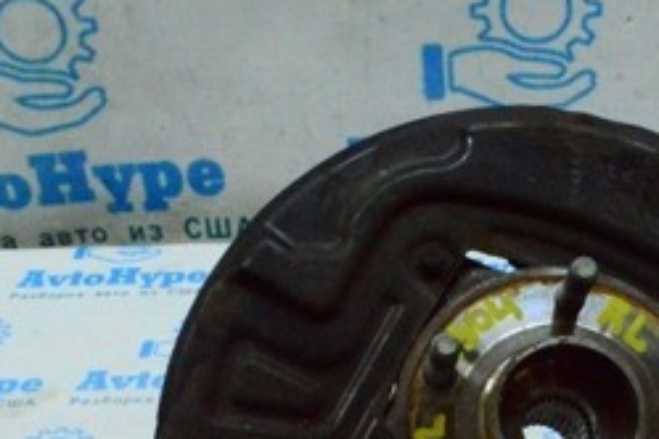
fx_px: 1409
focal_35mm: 77
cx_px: 490
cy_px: 387
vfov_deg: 17.5
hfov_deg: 26.0
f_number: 22
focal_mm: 20
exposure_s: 1/100
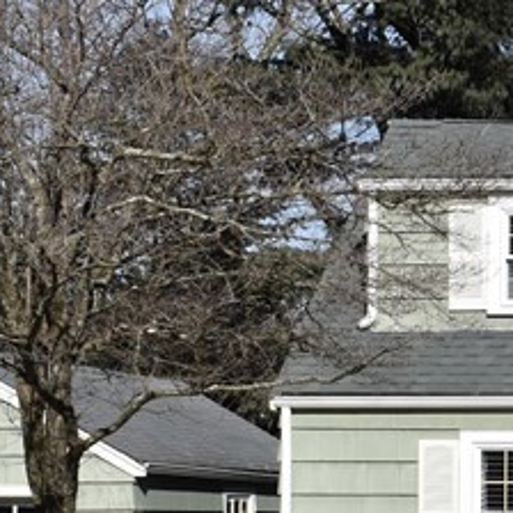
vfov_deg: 12.4
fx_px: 2347
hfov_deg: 11.7
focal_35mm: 140
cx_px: 847
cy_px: 489
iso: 100
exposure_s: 1/400
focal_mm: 24
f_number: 10
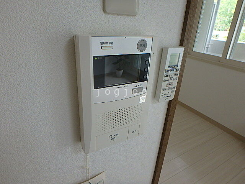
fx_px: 149
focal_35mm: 21
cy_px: 92
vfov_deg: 63.4
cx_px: 122
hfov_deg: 79.0
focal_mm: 3.7
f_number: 3.5
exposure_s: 1/60
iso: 160
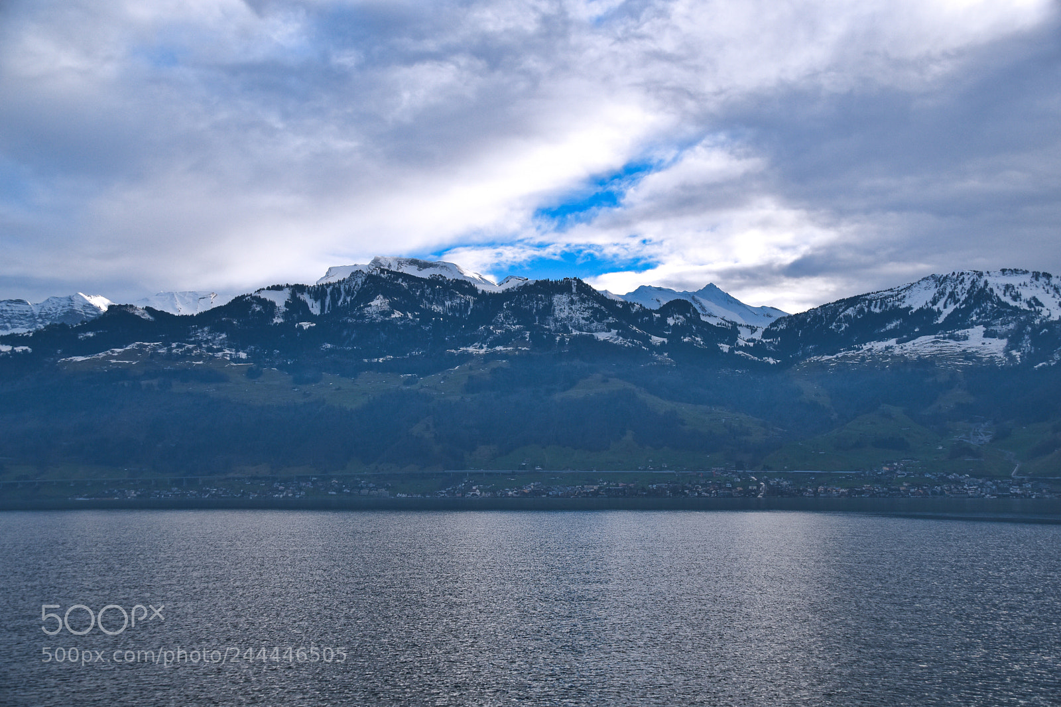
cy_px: 354
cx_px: 530
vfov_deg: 30.8
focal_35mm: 44
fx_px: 1282
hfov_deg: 45.0
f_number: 8
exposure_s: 1/250
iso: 220
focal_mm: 29
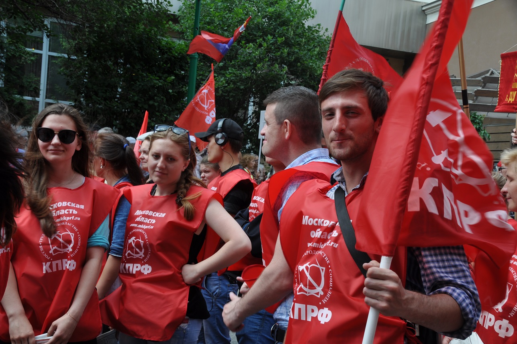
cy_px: 172
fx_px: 689
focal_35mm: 48
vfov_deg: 28.0
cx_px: 258
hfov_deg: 41.2
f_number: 10
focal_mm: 32
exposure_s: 1/100
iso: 200
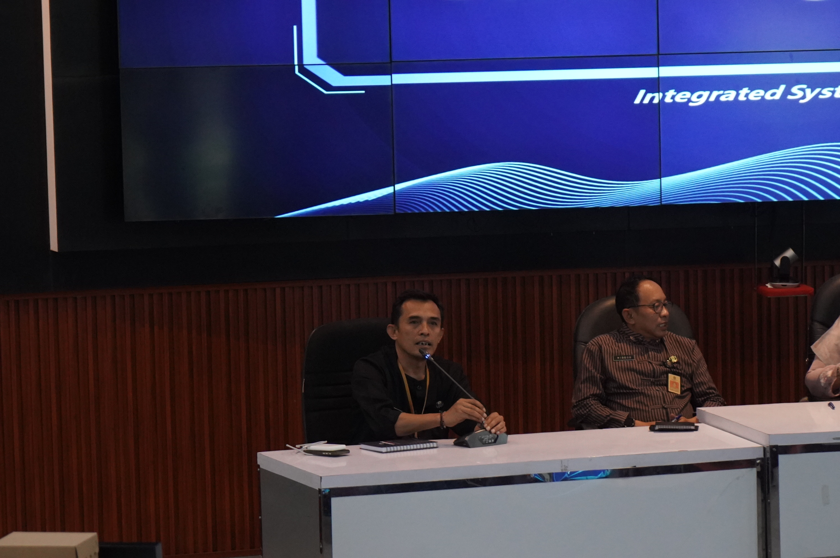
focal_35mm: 105
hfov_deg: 19.5
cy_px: 279
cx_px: 420
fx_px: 2448
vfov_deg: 13.0
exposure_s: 1/125
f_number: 6.3
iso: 6400
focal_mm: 70
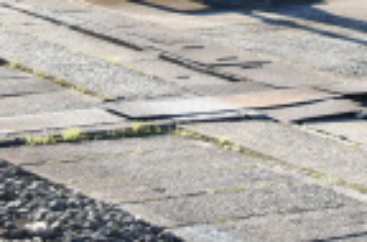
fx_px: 2174
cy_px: -217
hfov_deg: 9.4
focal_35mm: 214
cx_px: 550
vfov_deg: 6.2
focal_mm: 32
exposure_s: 1/125
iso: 100
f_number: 5.6
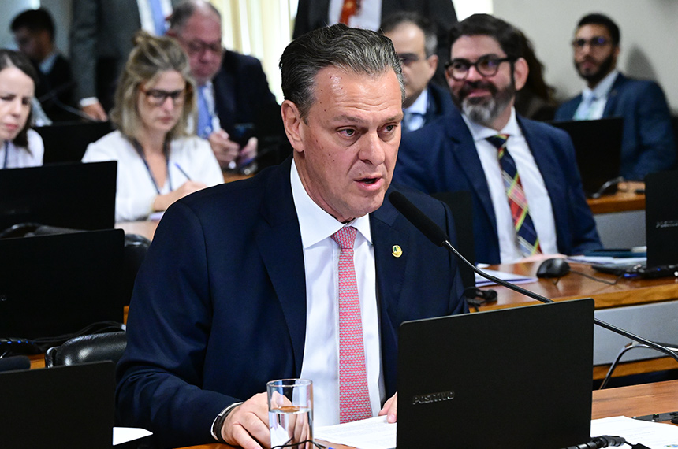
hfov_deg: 13.6
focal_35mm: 151
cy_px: 224
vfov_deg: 9.1
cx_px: 339
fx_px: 2839
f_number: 5.6
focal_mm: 101
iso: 6400
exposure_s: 1/160
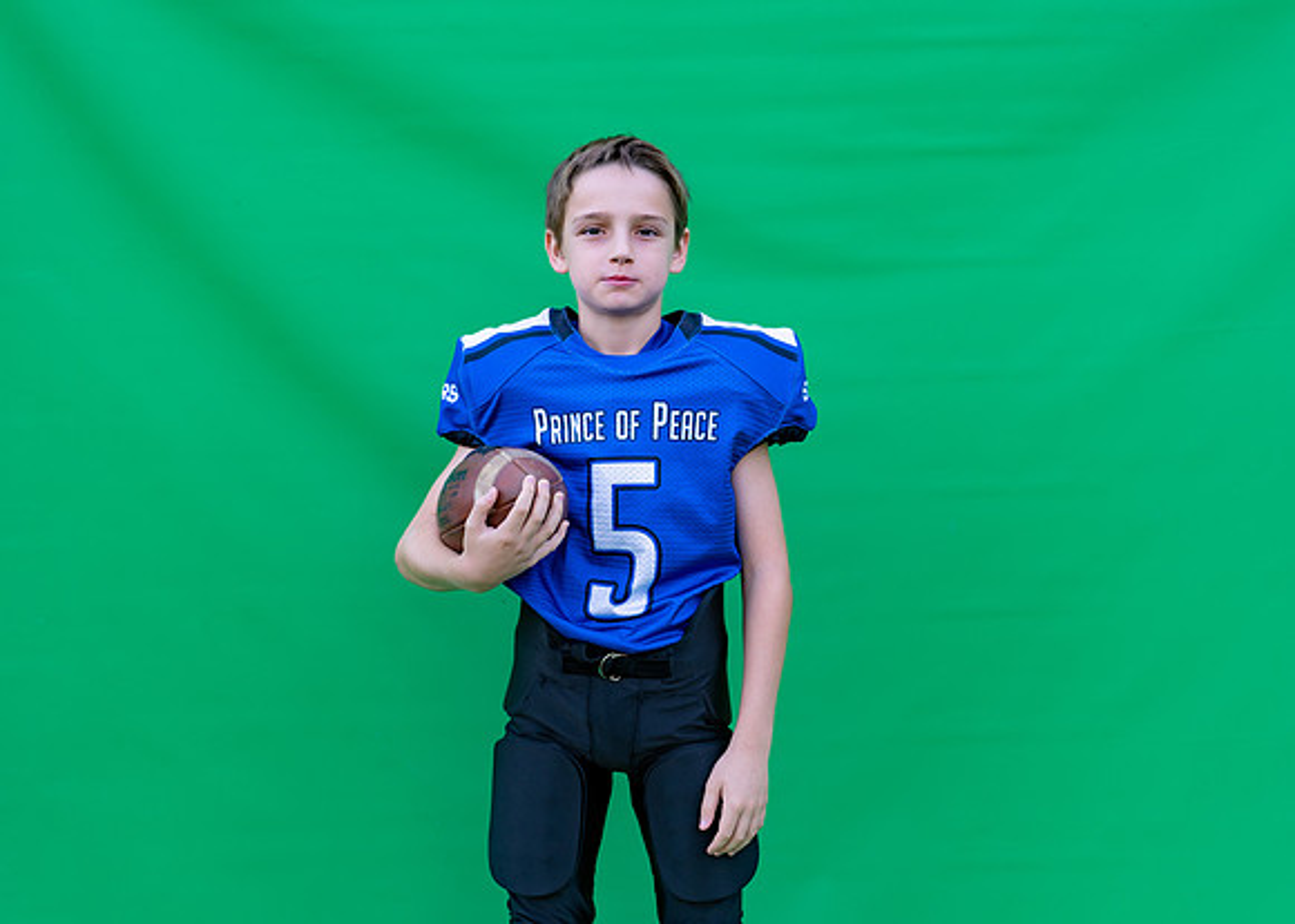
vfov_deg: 26.5
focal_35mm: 53
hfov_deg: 36.5
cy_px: 462
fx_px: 1962
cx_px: 648
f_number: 2.8
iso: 160
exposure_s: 1/400
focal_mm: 50
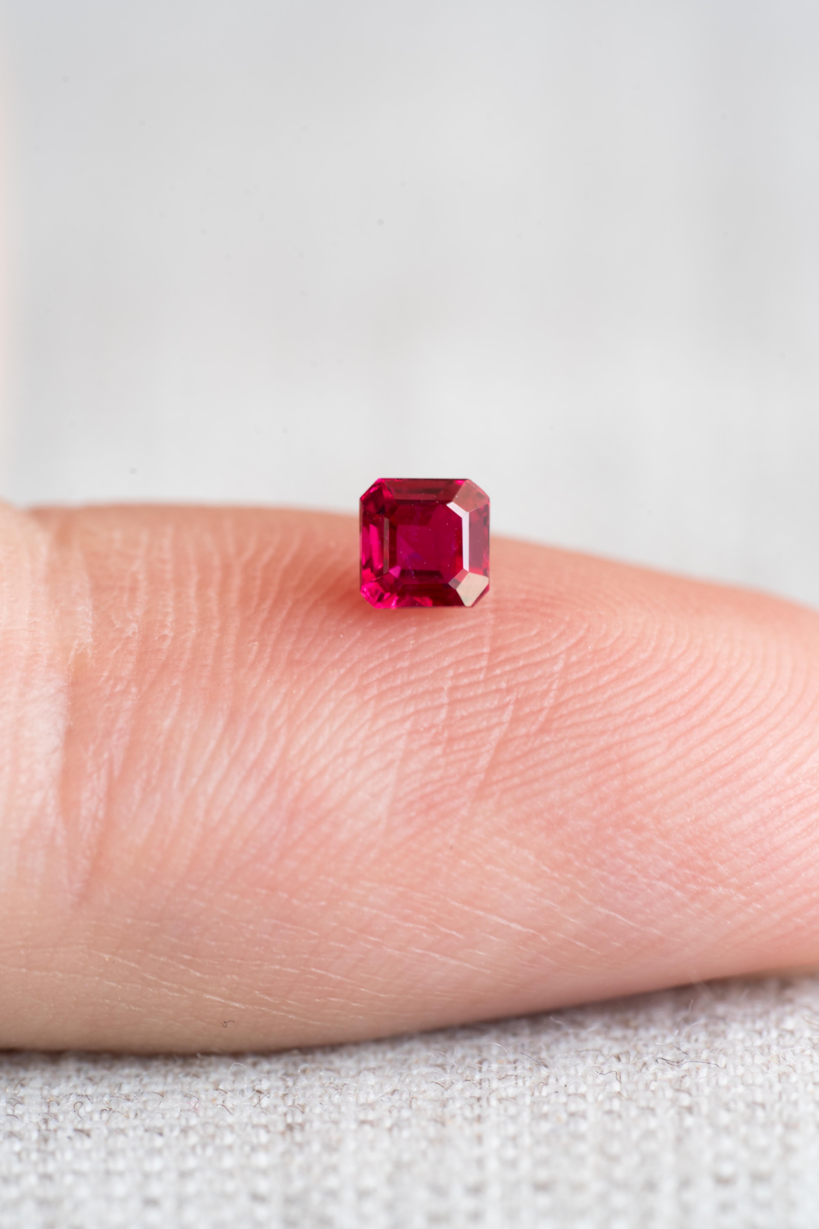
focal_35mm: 90
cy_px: 614
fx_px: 3071
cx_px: 410
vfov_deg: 22.6
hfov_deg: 15.2
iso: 100
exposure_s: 1/8
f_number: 8
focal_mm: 90
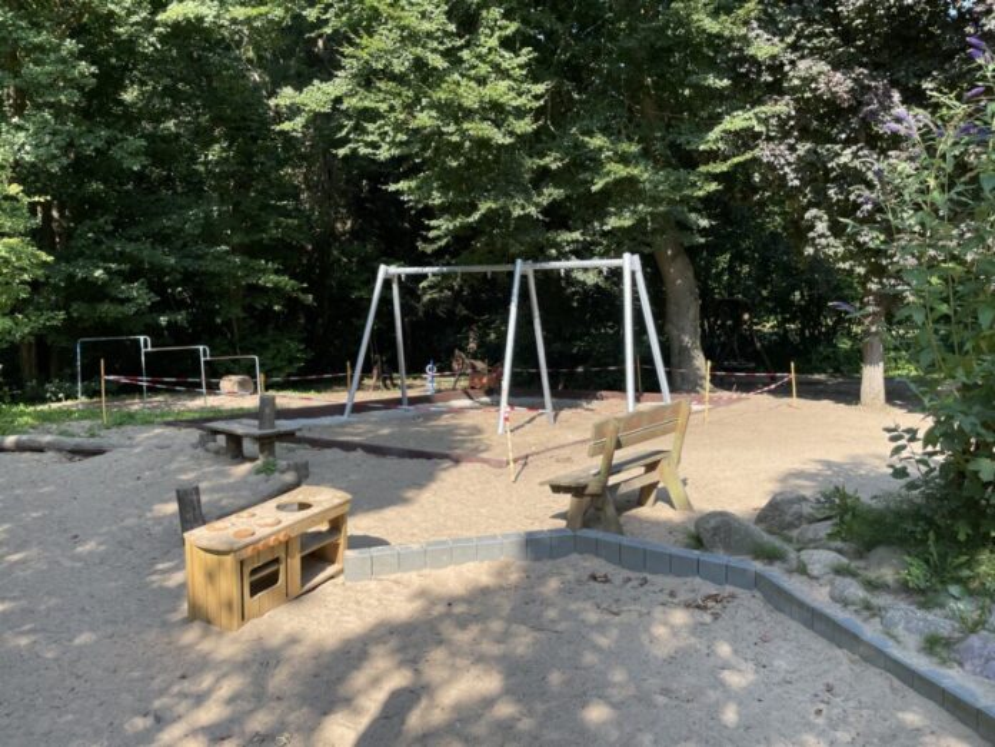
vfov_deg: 53.1
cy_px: 374
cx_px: 498
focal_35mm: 26
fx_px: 747
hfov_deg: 67.3
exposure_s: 1/801
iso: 32
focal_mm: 4.2
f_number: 1.6
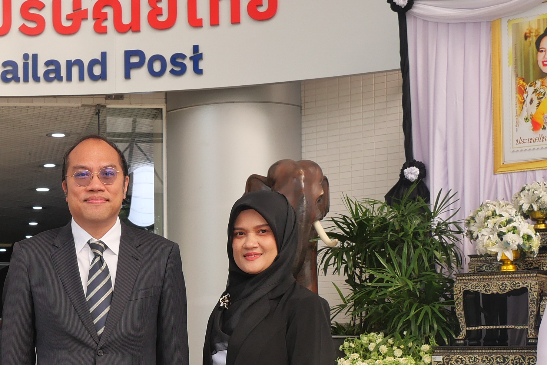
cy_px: 343
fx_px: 1185
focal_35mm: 78
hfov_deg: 25.2
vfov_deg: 17.2
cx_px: 54
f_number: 5.6
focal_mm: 15
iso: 200
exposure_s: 1/250
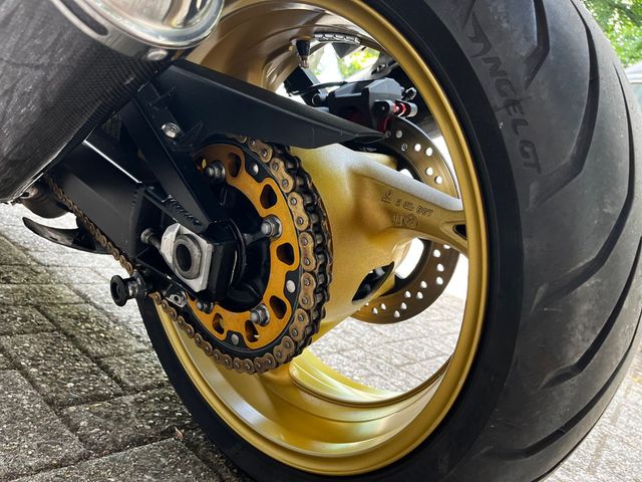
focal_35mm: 26
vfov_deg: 53.1
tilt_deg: -9.2
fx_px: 482
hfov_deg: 67.3
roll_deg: -17.1
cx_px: 321
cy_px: 241
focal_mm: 5.1
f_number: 1.6
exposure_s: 1/117
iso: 125
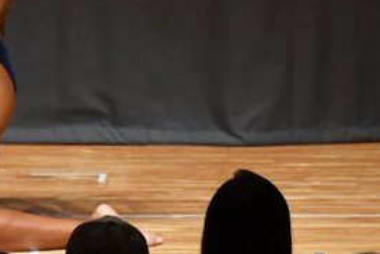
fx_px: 8142
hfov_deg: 2.7
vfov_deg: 1.8
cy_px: 20
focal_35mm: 771
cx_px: 44
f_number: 5.6
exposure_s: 1/400
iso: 12800
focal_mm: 180
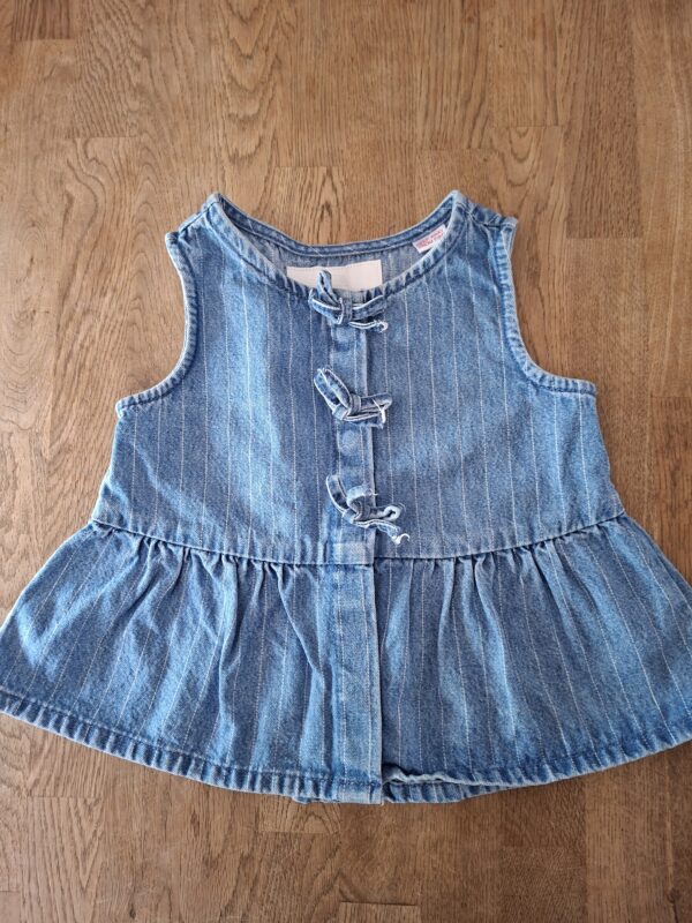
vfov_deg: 73.9
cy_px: 462
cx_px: 346
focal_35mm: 23
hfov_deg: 58.9
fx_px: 613
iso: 400
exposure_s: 1/25
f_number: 1.8
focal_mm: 5.54
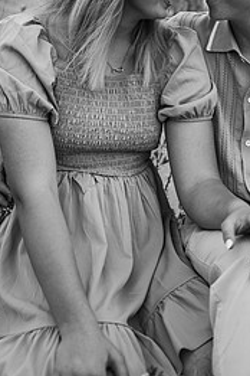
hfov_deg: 18.4
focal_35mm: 74
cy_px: 81
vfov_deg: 26.9
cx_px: 172
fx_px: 771
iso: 200
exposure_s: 1/1600
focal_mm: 43
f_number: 2.8
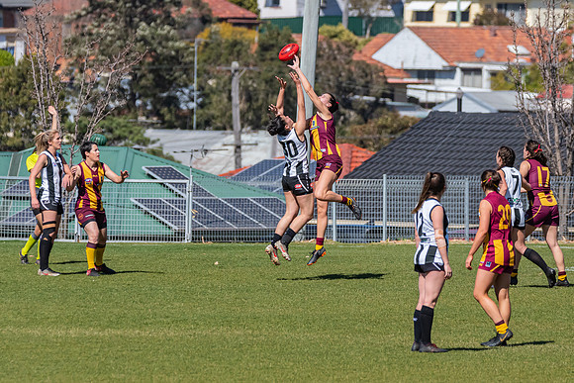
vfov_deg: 2.3
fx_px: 9532
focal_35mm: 598
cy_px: 188
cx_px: 276
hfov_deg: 3.4
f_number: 8
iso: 800
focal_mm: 320
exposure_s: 1/4000
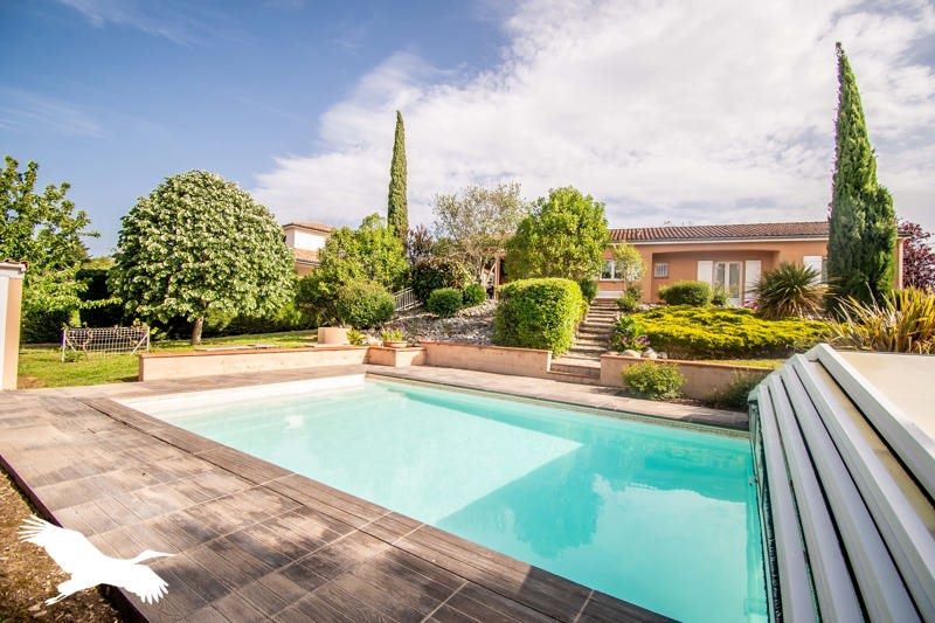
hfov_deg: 100.4
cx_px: 468
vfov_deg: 77.3
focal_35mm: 15
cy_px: 312
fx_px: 389
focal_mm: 10
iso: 125
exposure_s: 1/500
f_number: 4.5
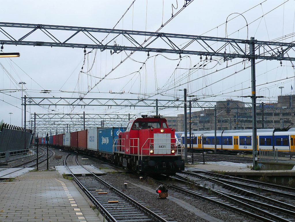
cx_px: 148
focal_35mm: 60
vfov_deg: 24.4
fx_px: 511
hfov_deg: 32.2
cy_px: 111
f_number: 3.7
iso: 100
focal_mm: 9.9
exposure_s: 1/60
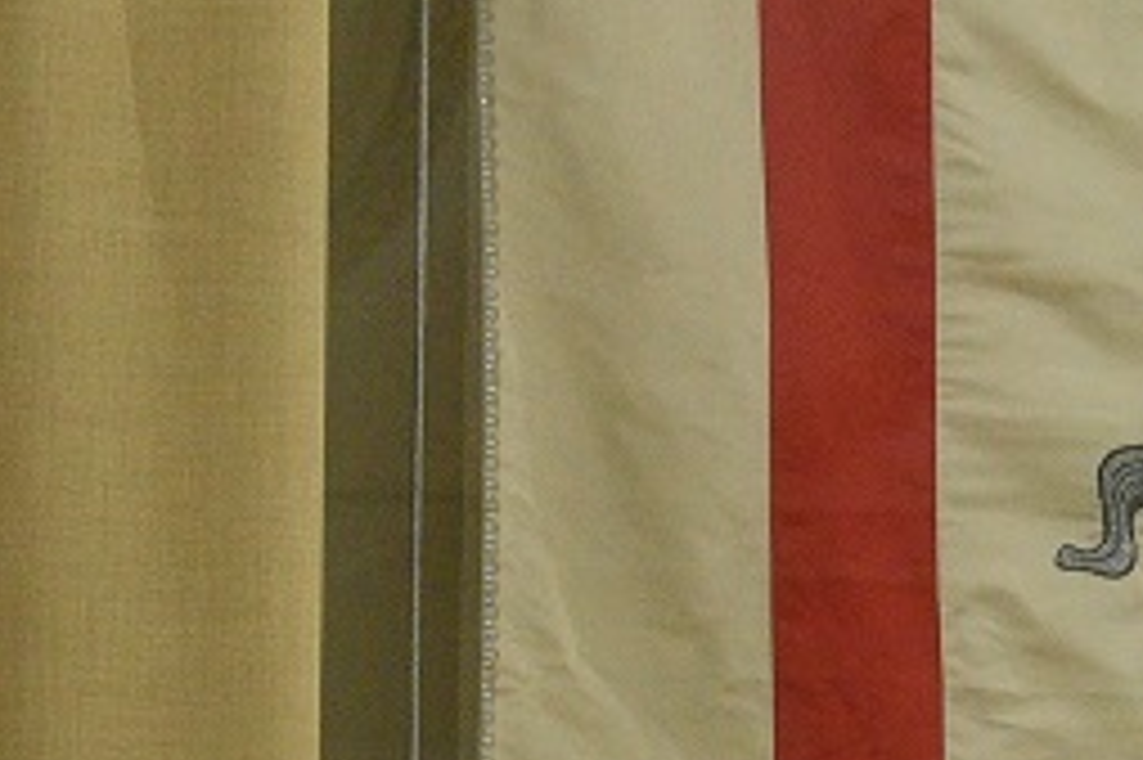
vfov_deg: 5.4
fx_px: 7996
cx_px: 2943
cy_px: 1073
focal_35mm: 252
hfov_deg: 7.5
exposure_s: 1/250
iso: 2500
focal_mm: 40
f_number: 4
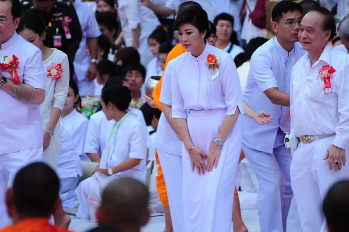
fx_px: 3920
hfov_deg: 5.1
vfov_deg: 3.4
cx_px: 174
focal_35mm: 405
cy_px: 116
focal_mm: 270
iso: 500
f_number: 5.6
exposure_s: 1/200
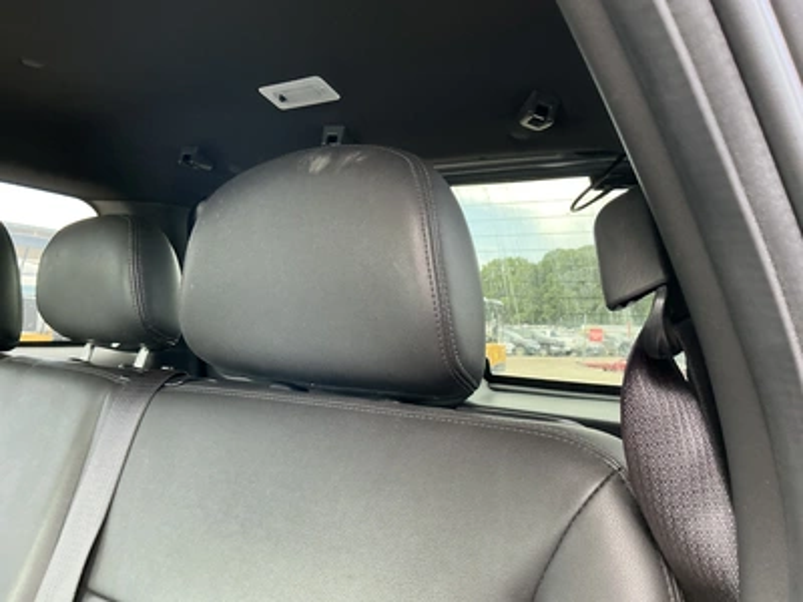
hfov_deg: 63.4
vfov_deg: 49.7
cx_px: 402
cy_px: 301
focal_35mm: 28
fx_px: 650
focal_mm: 3
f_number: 1.8
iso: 100
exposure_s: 1/60
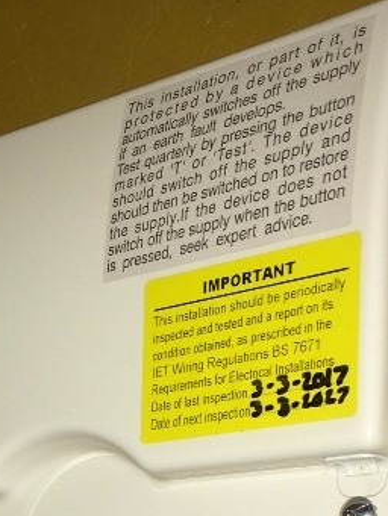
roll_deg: +0.0
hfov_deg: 14.2
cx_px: -42
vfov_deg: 18.0
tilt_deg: +0.4
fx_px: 1523
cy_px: 663
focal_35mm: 102
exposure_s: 1/33
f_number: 2.2
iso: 40
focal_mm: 4.15
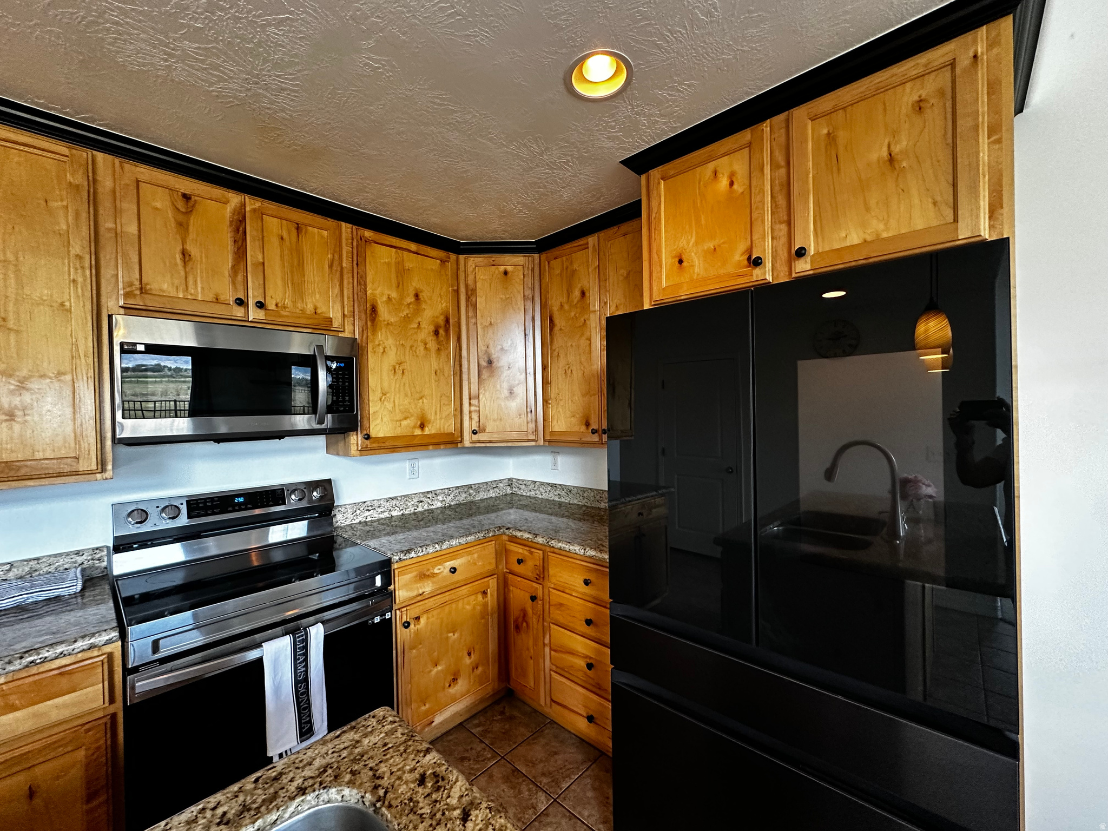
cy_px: 416
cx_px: 554
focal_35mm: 14
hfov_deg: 102.1
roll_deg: +0.7
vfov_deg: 85.7
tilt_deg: +0.0
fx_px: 448
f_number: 2.2
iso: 250
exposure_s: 1/60
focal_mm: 2.22
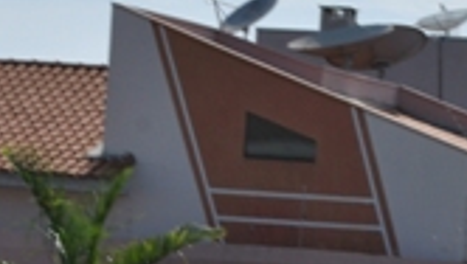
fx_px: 4130
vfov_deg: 3.7
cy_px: 396
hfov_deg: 6.5
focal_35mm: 333
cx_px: 256
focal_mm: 55
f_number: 9
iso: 100
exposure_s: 1/320
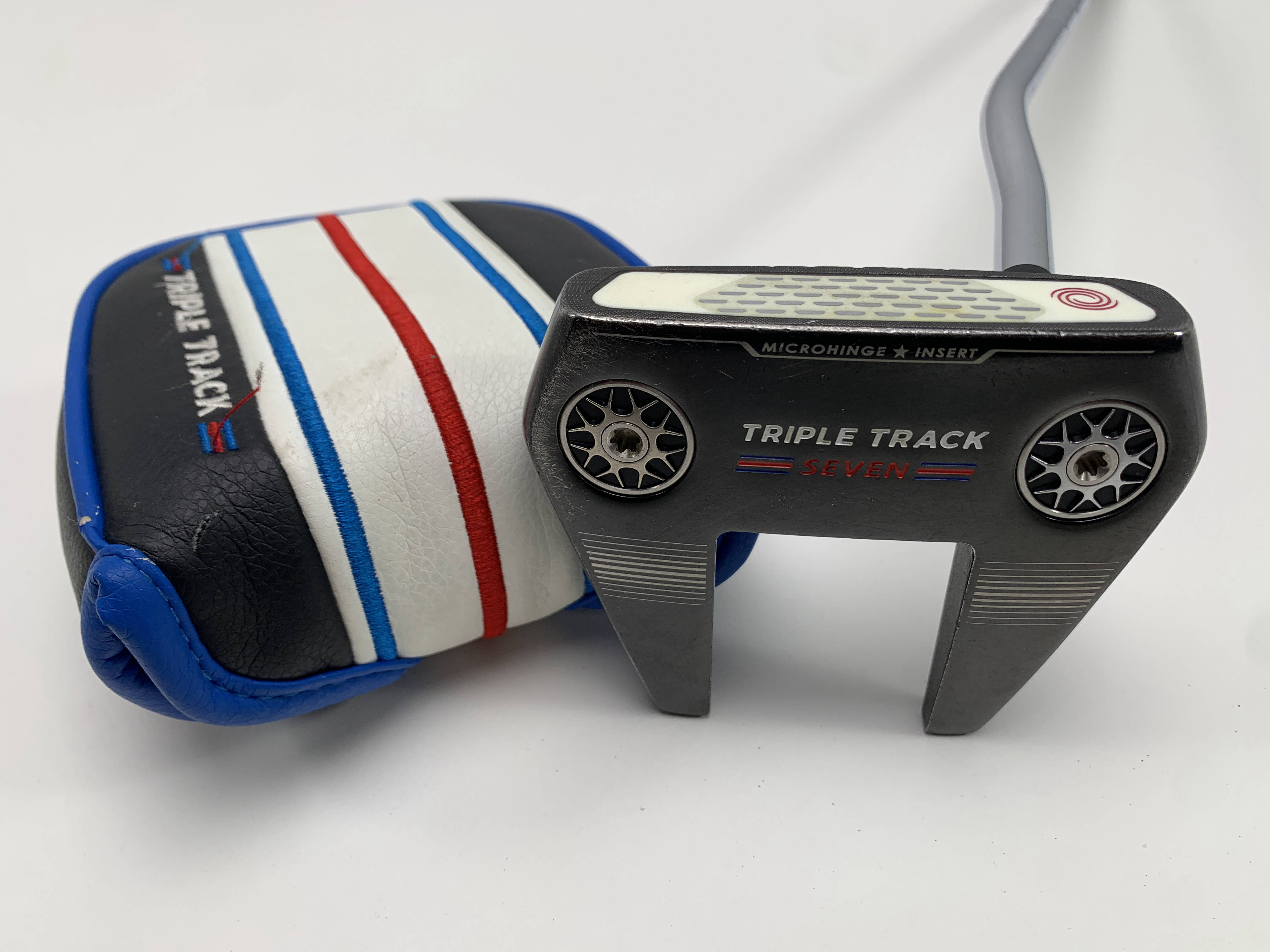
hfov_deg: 67.3
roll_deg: +4.8
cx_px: 635
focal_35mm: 26
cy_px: 476
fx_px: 954
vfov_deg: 53.1
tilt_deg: -42.0
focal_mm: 4.25
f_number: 1.8
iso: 25
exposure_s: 1/235
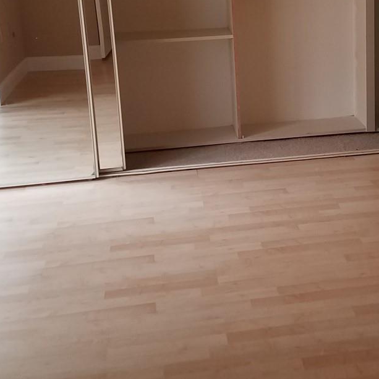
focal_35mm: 60
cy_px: 67
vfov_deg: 27.9
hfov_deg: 28.2
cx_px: 284
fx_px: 743
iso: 100
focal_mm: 4.2
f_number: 1.7
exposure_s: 1/60
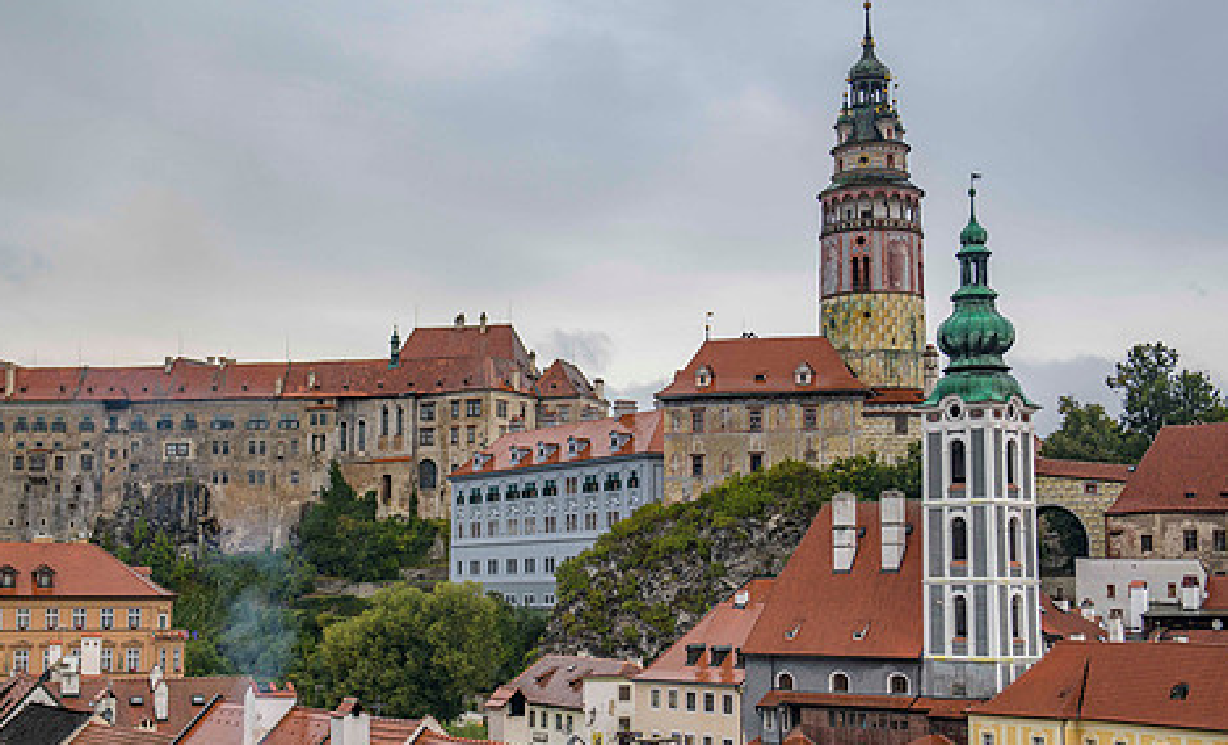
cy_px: 436
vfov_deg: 22.6
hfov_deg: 36.5
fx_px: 1859
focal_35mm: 56
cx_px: 577
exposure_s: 1/100
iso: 140
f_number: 4
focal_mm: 44
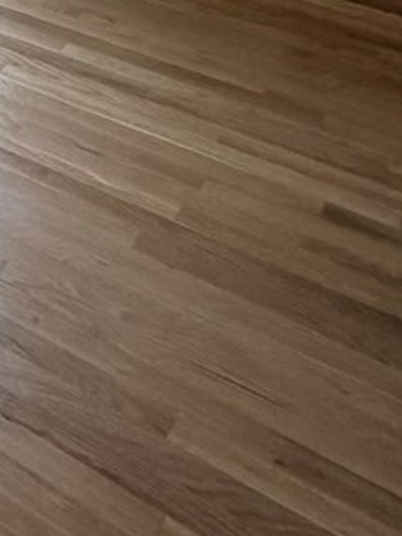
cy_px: -334
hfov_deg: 15.0
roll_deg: +1.5
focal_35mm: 71
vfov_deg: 21.5
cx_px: -489
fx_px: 1100
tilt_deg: -8.7
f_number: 2.2
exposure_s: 1/120
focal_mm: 2.22
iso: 100
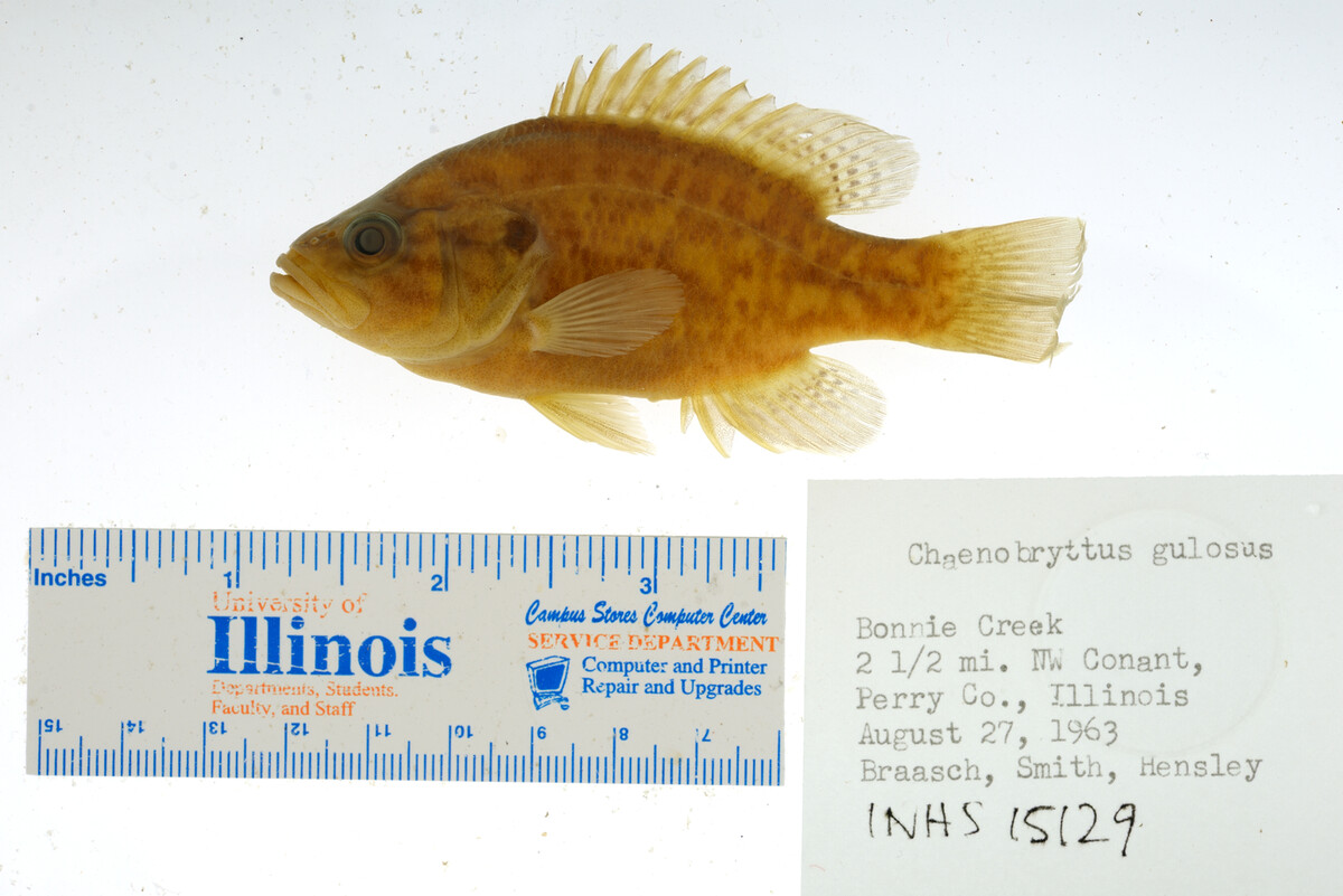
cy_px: 448
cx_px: 672
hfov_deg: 33.4
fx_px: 2239
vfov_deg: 22.6
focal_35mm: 60
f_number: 10
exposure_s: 1/160
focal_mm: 60
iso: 100
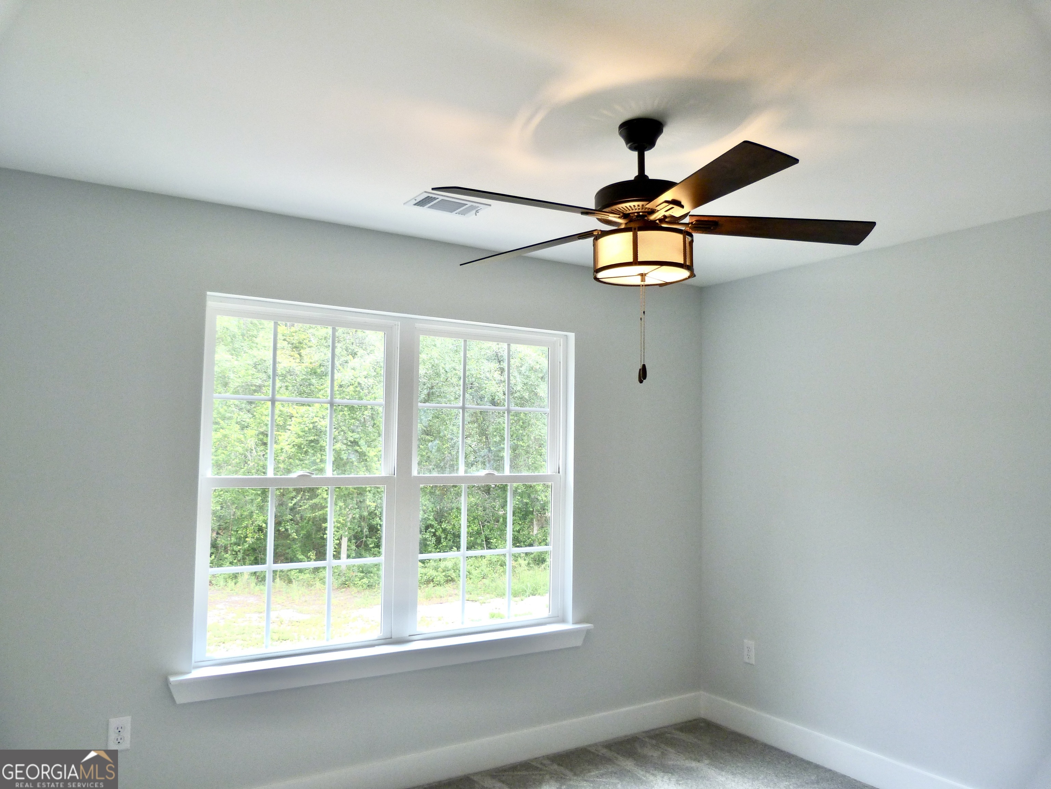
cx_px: 526
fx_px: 759
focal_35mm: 25
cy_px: 394
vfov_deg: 54.9
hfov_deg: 69.4
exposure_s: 1/60
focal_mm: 4.5
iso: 125
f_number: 2.8
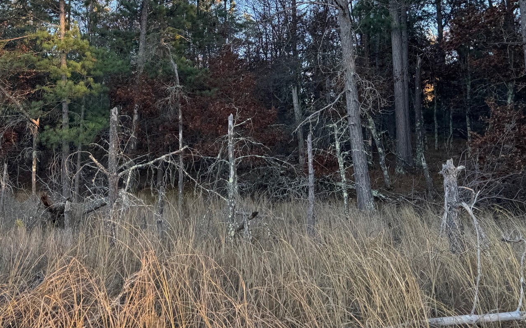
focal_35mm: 41
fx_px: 588
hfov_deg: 47.5
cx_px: 177
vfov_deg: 30.6
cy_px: 72
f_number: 1.78
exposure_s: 1/448
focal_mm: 6.76
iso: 80
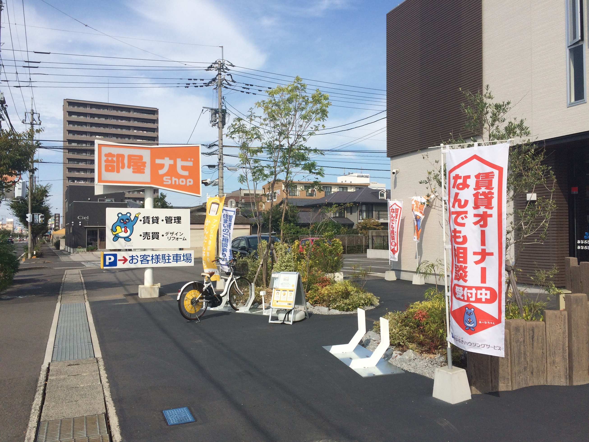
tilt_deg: +0.6
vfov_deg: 48.2
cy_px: 221
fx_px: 493
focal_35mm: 29
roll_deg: -0.4
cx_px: 294
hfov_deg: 61.7
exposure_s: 1/2415
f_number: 2.2
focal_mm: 4.15
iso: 32
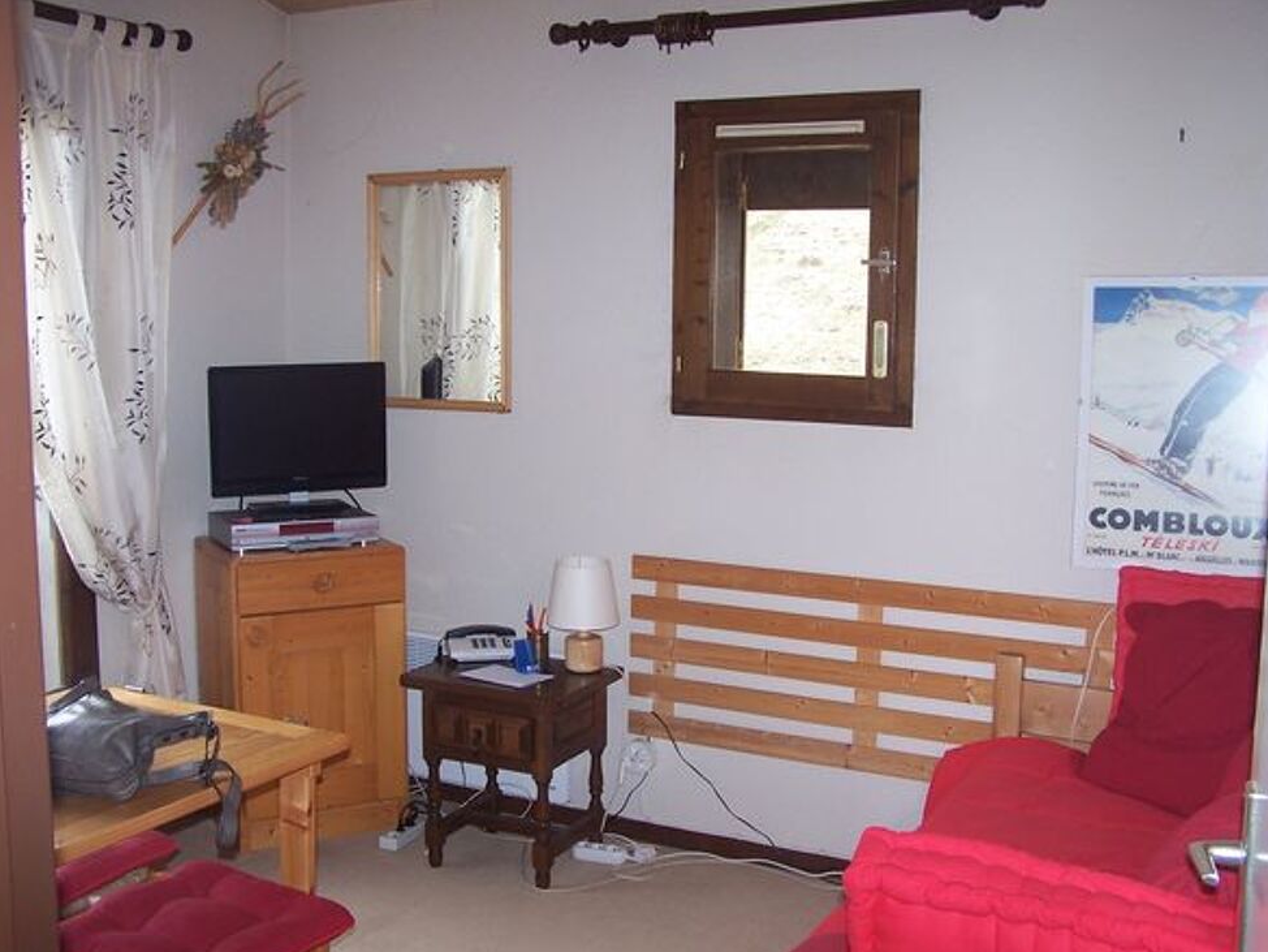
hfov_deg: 47.8
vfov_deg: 36.8
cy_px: 486
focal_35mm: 39
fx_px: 1429
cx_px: 648
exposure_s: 1/60
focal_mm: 6.3
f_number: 2.8
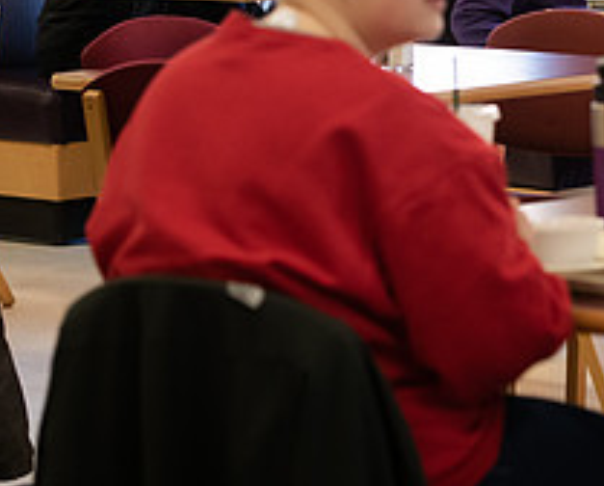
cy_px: 30
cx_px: 549
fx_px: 3725
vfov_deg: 7.4
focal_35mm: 208
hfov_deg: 9.2
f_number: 4
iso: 1250
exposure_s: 1/160
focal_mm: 80
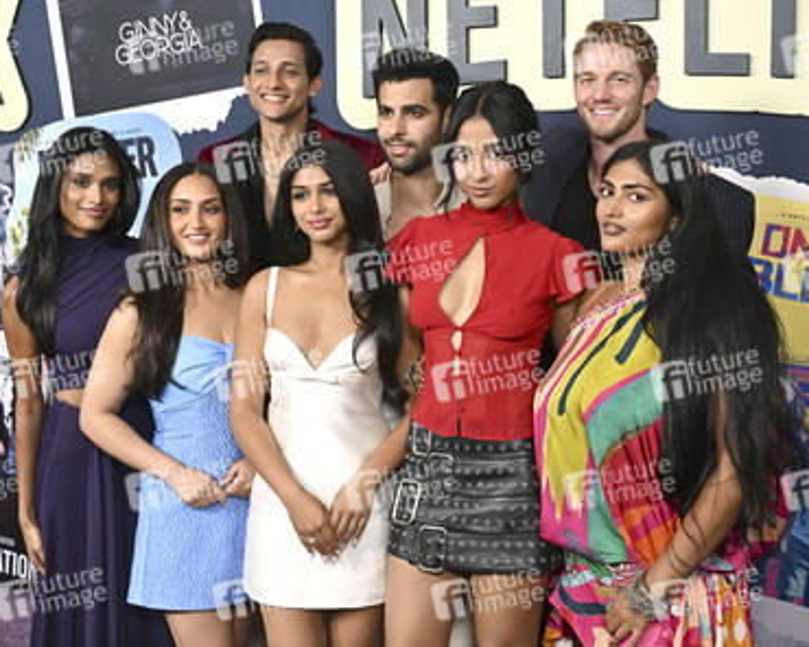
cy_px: 321
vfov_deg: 37.3
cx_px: 430
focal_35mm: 40
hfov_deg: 45.8
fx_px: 958
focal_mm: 35
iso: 1250
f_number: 5.6
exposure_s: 1/250
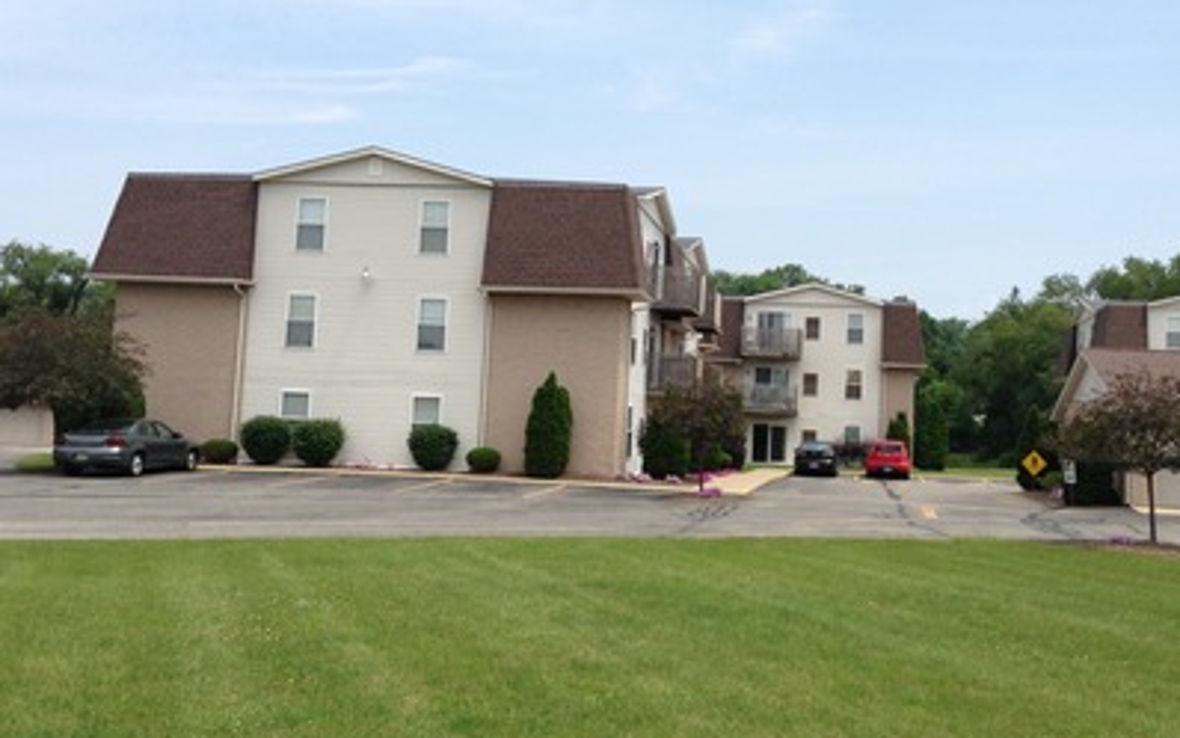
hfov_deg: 44.1
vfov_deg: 28.6
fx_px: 1448
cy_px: 305
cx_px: 712
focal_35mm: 45
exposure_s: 1/1355
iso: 50
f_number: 2.4
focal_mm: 4.13
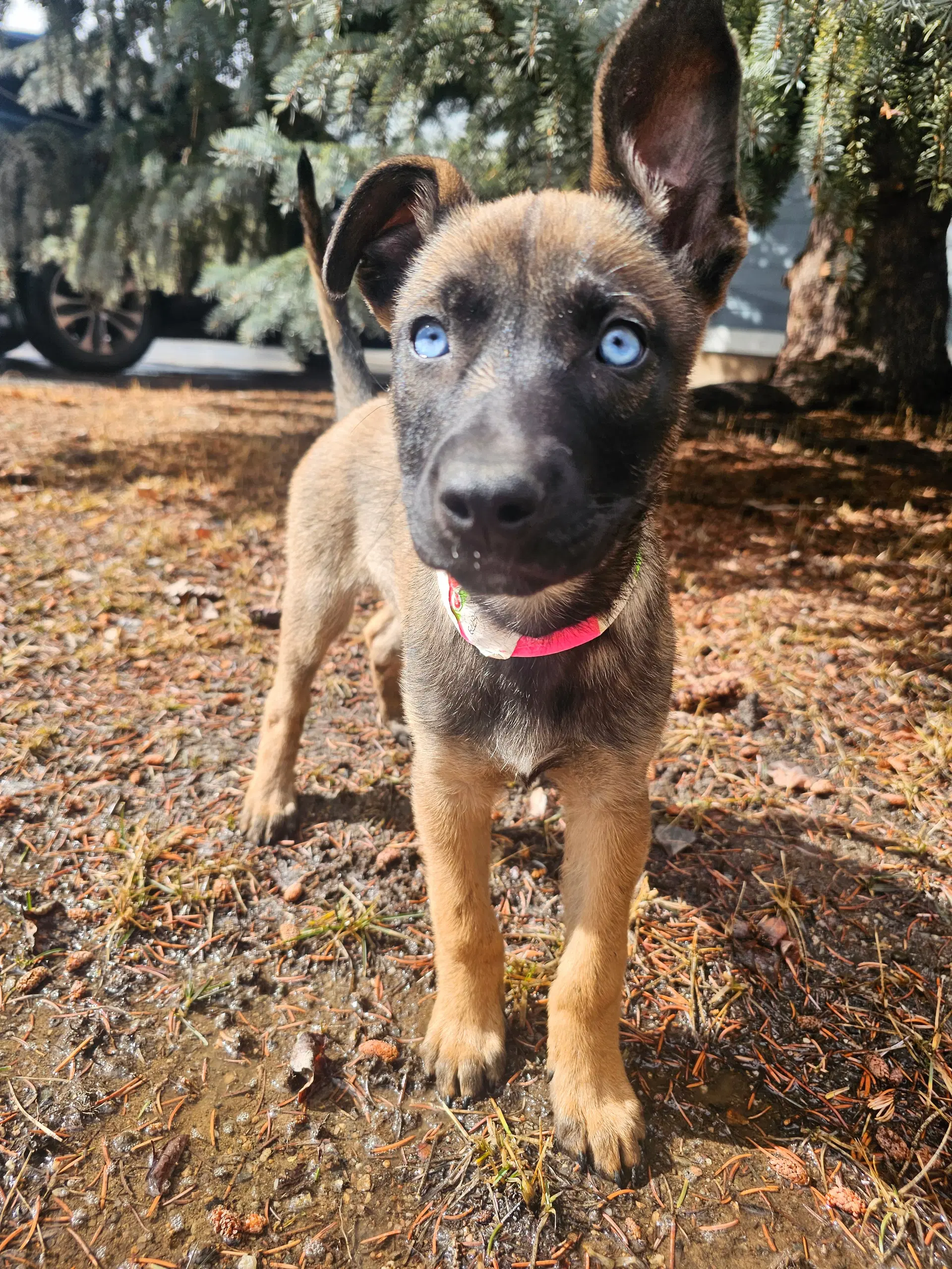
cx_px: 476
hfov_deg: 58.9
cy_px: 634
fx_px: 843
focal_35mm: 23
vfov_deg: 73.9
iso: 16
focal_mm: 6.3
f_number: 1.7
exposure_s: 1/512
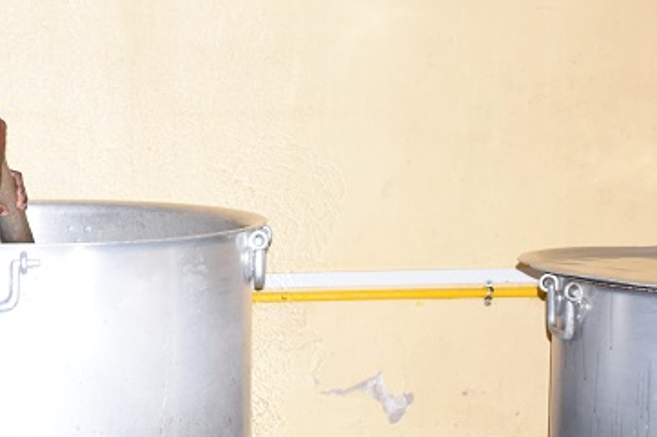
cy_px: 292
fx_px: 2116
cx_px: -2
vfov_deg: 11.8
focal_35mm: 116
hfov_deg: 17.2
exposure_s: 1/200
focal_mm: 28
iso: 800
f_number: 4.2
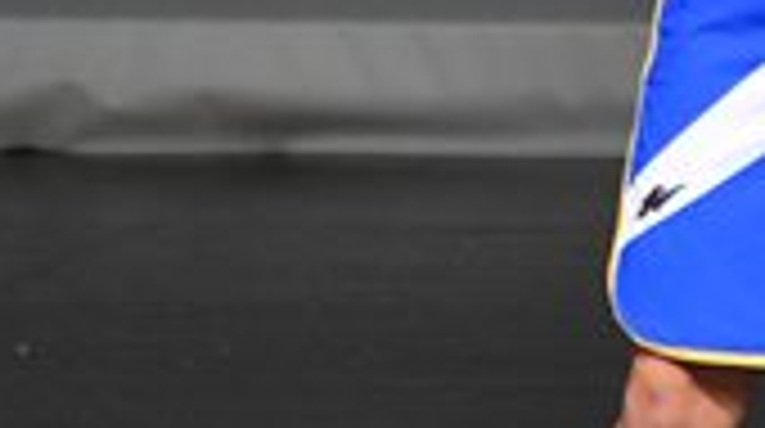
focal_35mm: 1508
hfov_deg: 1.4
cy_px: -14
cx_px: 1001
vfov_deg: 0.8
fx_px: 30541
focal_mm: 210
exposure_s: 1/400
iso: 2500
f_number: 5.6
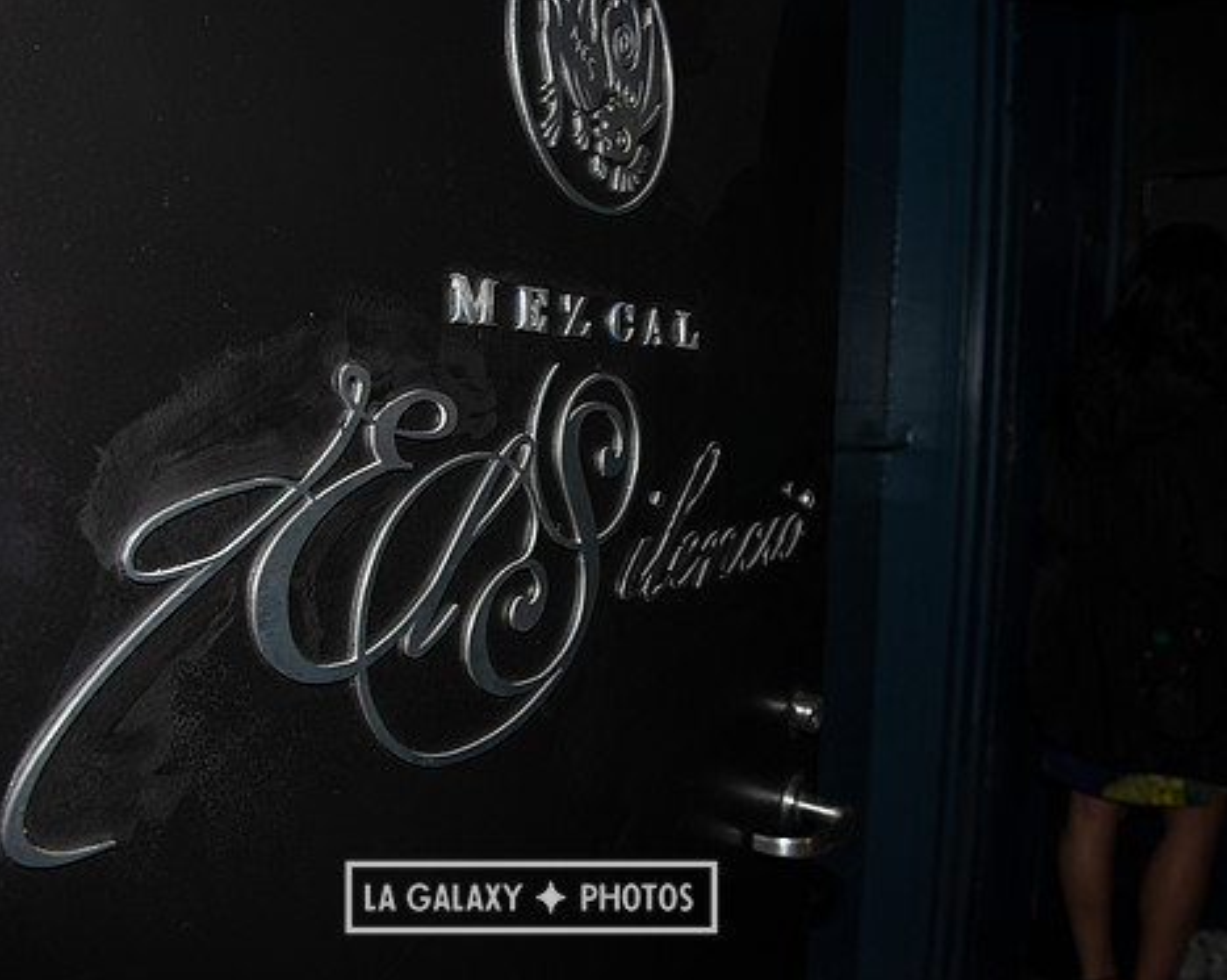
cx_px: 531
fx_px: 1016
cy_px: 503
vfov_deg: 51.5
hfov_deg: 62.0
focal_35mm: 28
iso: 320
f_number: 5
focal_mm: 24
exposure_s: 1/160
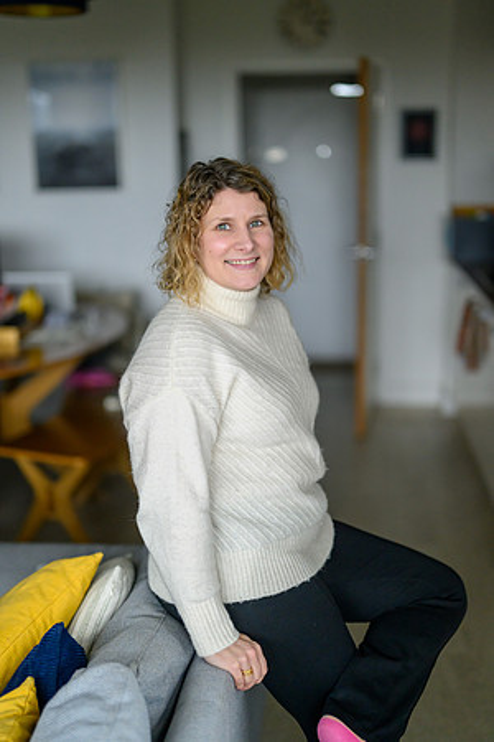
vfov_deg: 39.6
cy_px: 371
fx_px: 1029
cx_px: 247
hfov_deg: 27.0
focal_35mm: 50
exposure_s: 1/400
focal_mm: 50
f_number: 1.2
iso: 1400
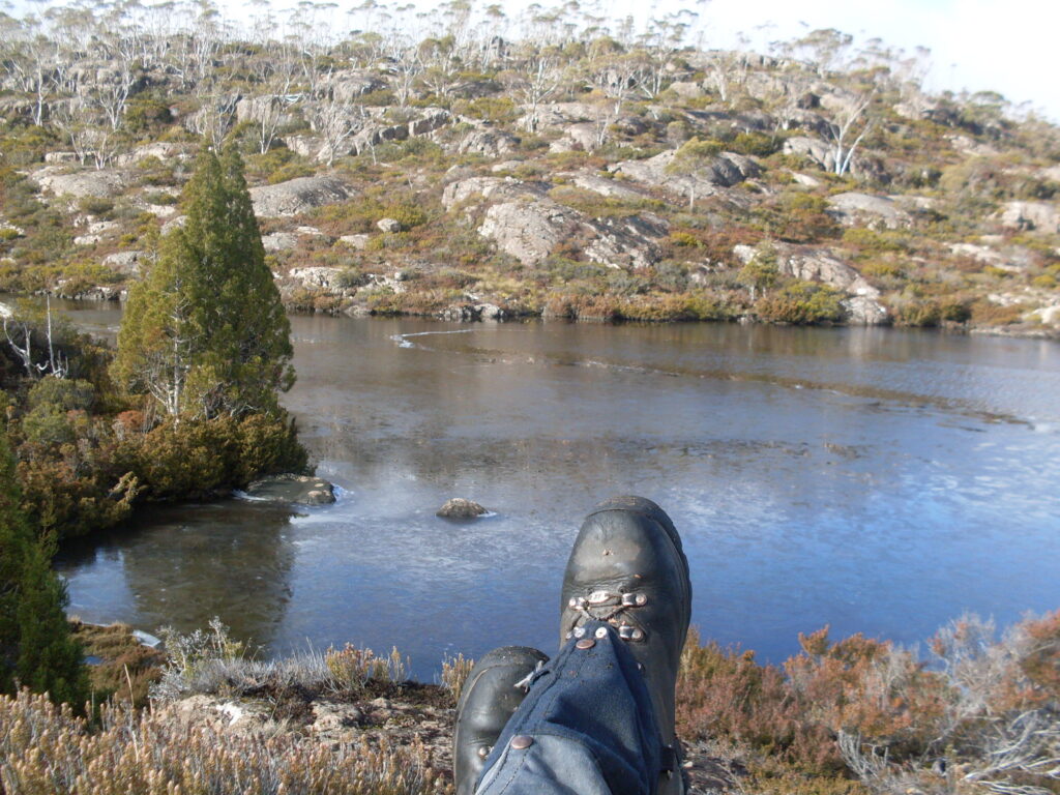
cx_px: 530
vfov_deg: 37.7
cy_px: 398
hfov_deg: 49.0
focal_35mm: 38
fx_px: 1164
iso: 80
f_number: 2.8
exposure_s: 1/350
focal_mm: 6.3
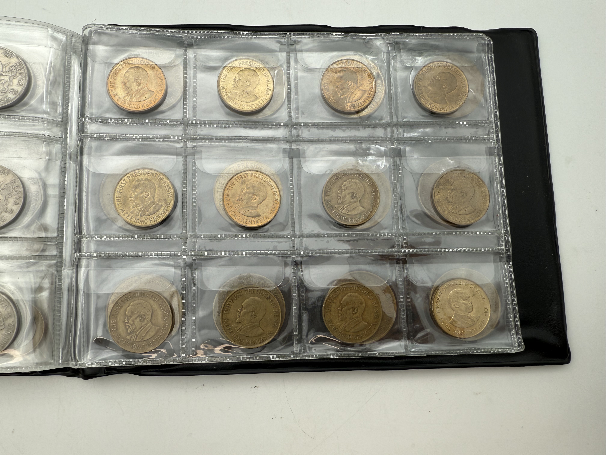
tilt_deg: -81.2
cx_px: 303
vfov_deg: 56.8
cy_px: 228
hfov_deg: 71.6
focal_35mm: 24
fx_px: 420
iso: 40
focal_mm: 2.22
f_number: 2.2
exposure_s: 1/192
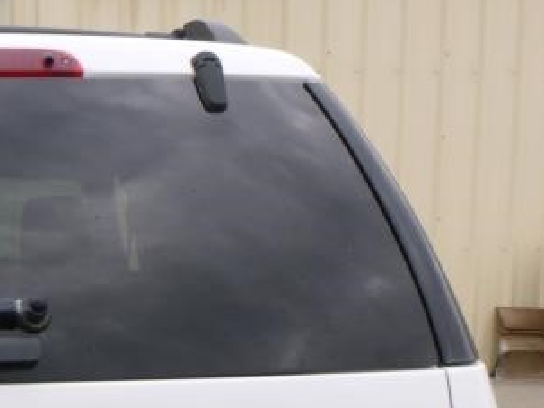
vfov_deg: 21.4
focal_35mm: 66
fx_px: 1037
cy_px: 421
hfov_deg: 27.3
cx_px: -34
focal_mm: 4.5
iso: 100
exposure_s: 1/200
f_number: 3.9
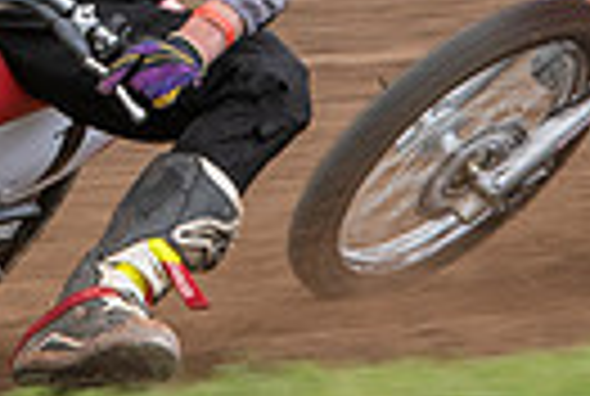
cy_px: -215
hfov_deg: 1.5
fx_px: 22175
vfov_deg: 1.0
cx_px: -27
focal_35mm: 1350
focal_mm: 200
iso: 400
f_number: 8
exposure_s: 1/200
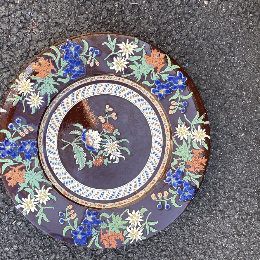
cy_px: 130
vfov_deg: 52.5
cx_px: 95
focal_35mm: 31
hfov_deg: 51.9
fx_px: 263
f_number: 1.6
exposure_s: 1/221
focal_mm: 4.2
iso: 32
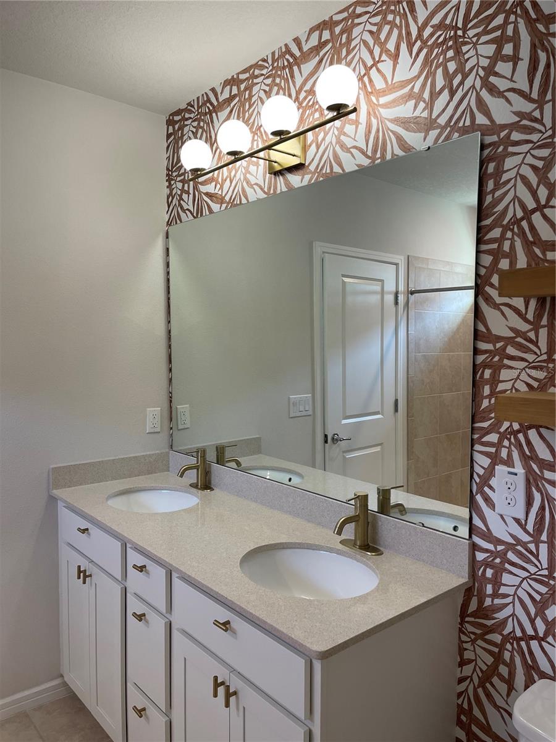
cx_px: 278
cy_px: 371
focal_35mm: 26
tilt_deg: -3.4
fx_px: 557
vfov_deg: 67.3
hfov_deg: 53.1
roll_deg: -0.5
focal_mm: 5.1
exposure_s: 1/120
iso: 100
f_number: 1.6
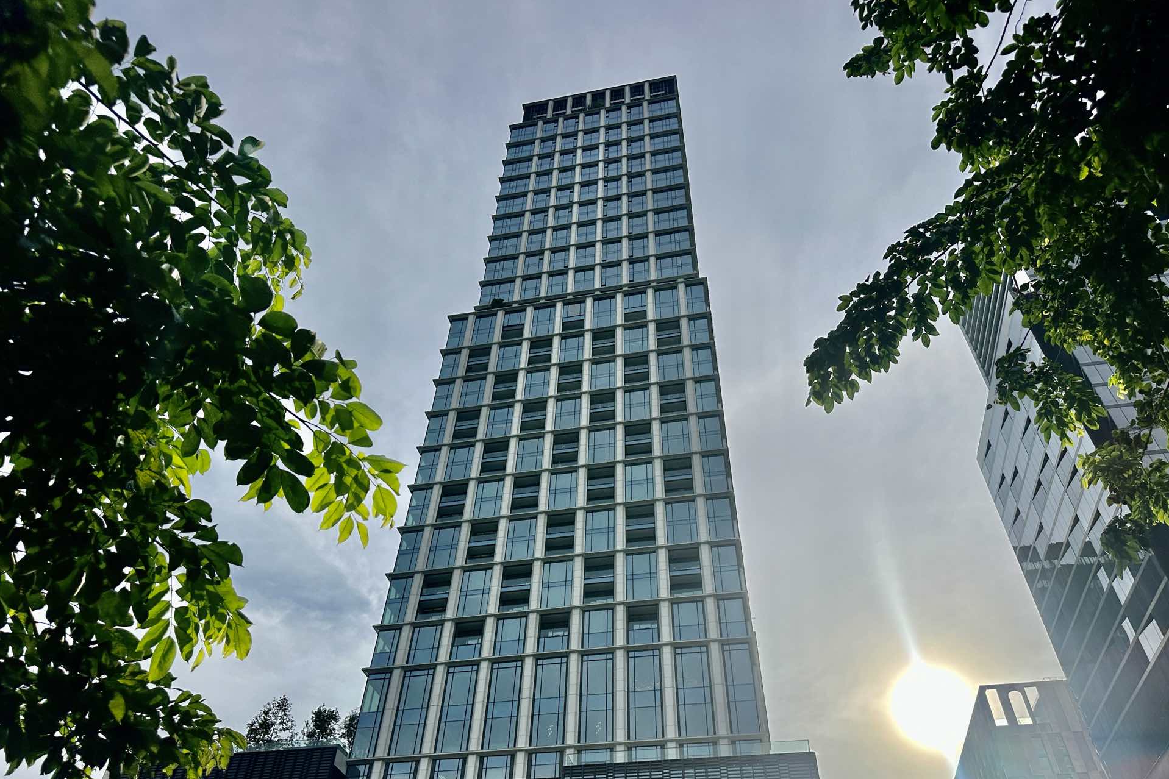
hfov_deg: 71.5
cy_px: 429
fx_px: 812
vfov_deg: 51.2
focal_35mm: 25
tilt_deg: +45.2
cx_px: 585
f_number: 1.78
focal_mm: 6.86
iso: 80
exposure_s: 1/13699
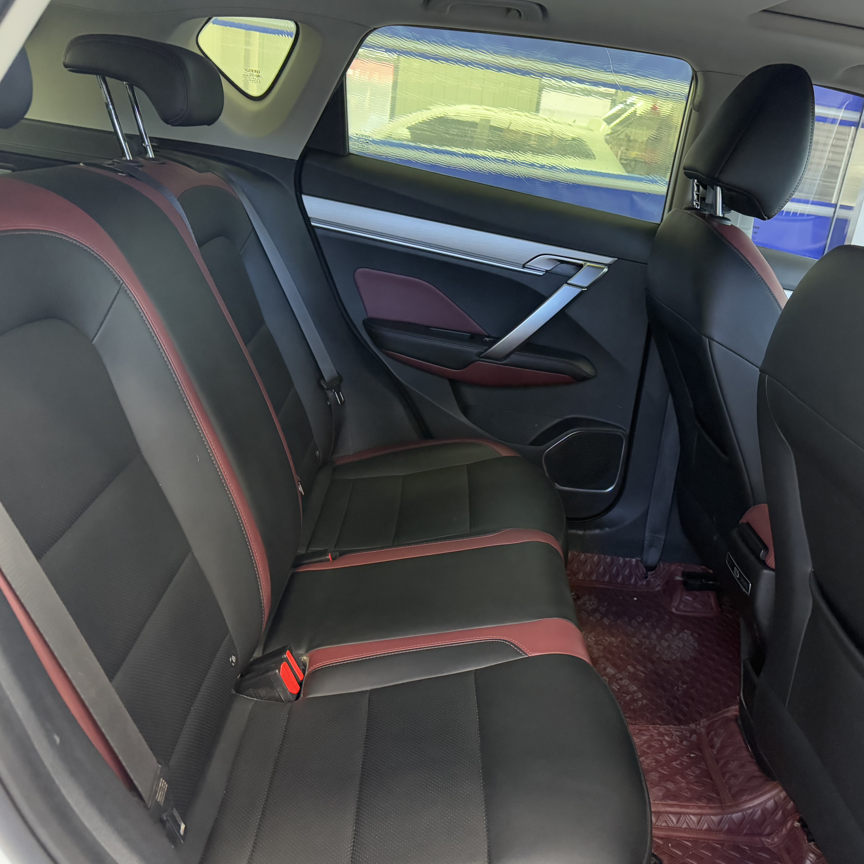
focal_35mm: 29
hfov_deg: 55.4
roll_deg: -8.7
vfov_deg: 55.6
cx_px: 493
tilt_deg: -19.6
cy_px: 433
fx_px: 819
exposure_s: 1/34
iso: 1000
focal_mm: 6.76
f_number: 1.78
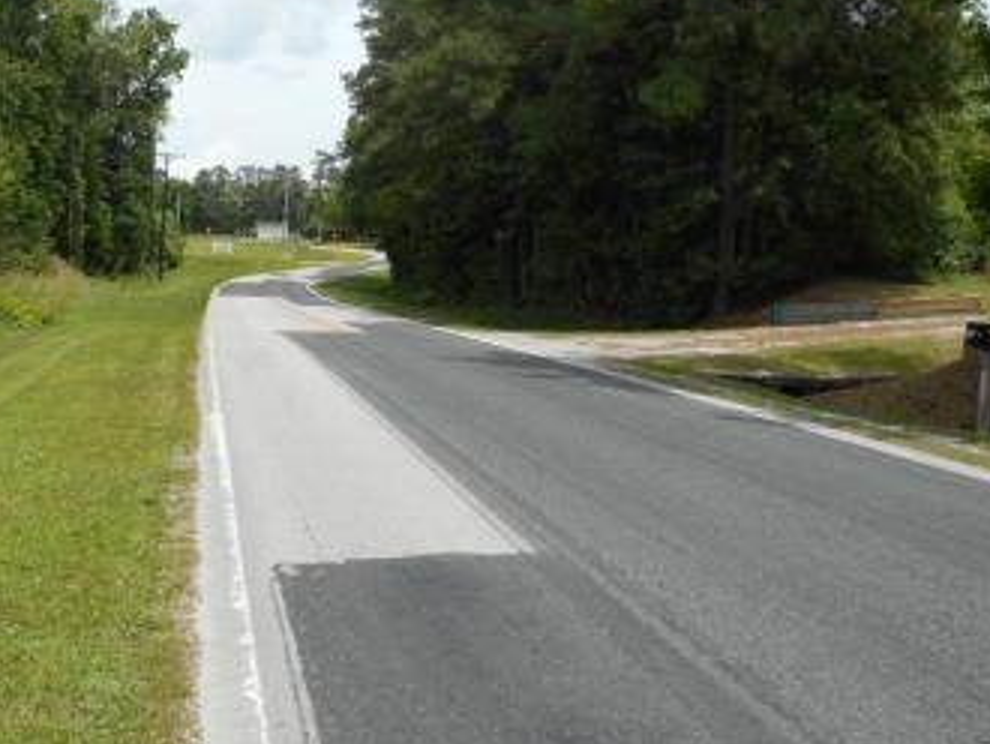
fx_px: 1259
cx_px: 432
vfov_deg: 32.9
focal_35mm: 44
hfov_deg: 42.8
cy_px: 330
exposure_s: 1/640
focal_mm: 4.5
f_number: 3.7
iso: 80
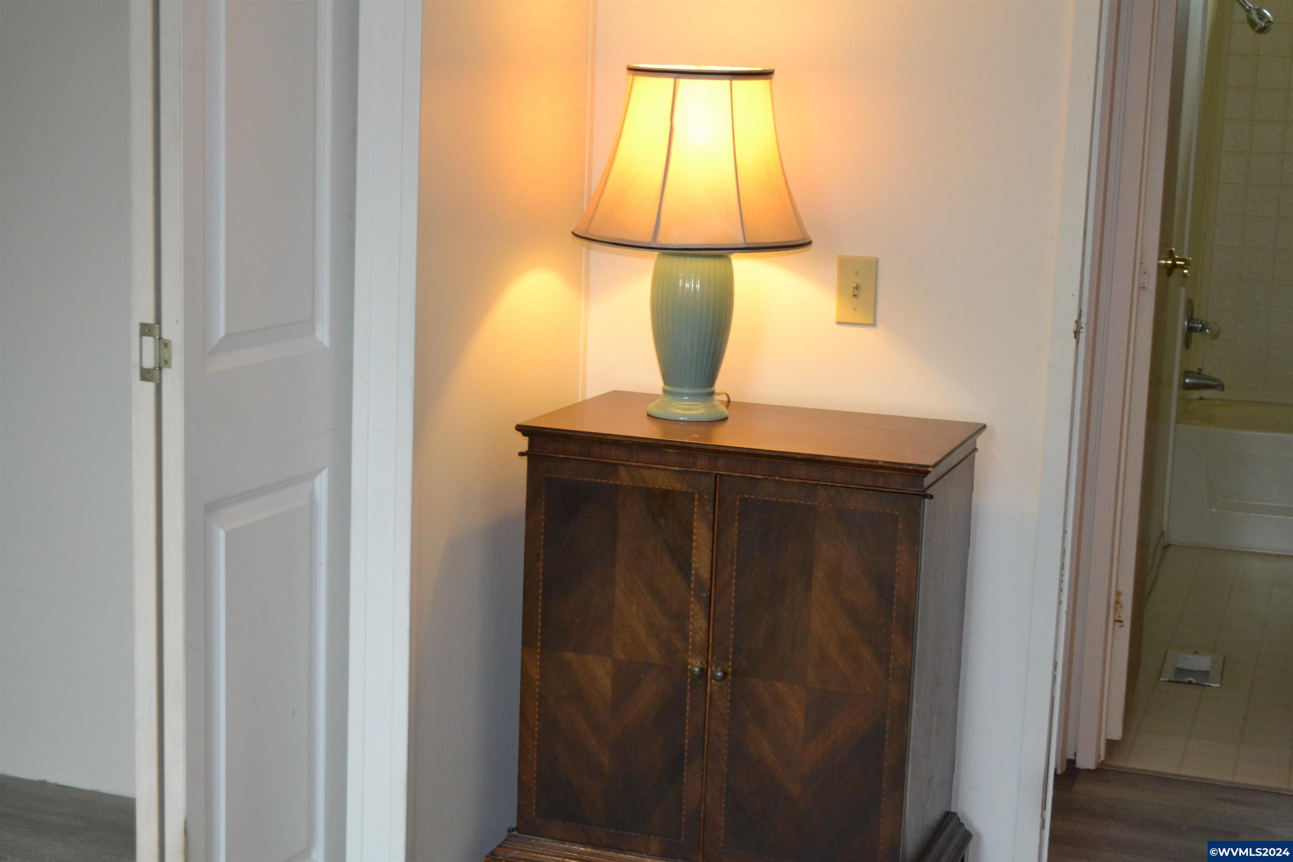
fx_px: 1885
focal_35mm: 52
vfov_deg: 25.8
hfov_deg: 37.9
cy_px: 431
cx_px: 646
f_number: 5
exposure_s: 1/60
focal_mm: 35
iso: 1600
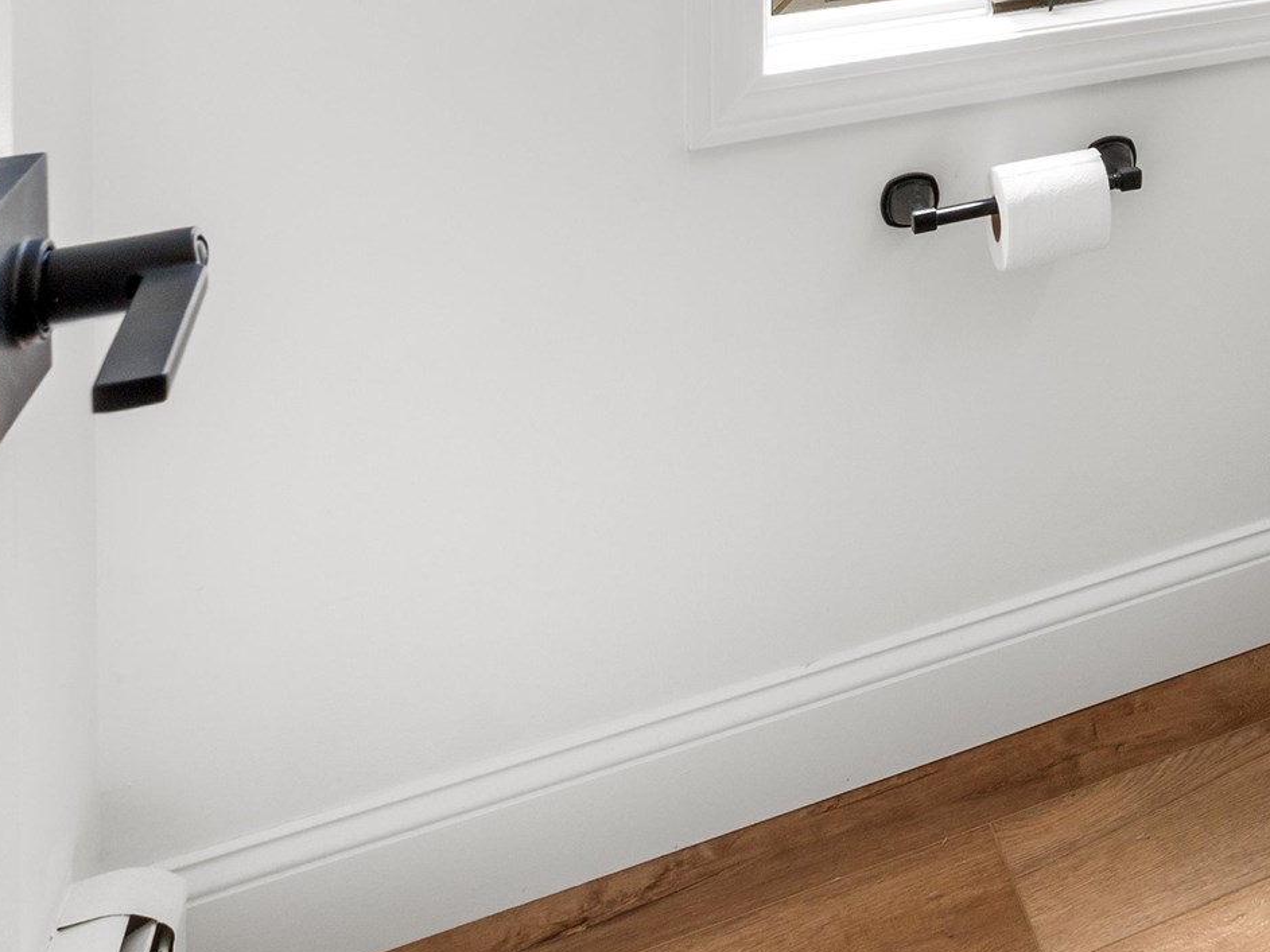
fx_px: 1724
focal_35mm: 47
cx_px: 1768
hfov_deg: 29.6
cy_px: -334
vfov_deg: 25.8
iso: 320
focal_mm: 15
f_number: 11
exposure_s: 1/8
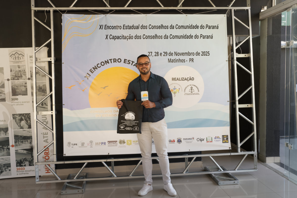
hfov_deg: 54.4
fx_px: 289
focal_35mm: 35
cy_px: 99
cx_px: 148
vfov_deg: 37.9
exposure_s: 1/100
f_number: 5.6
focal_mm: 35
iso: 400
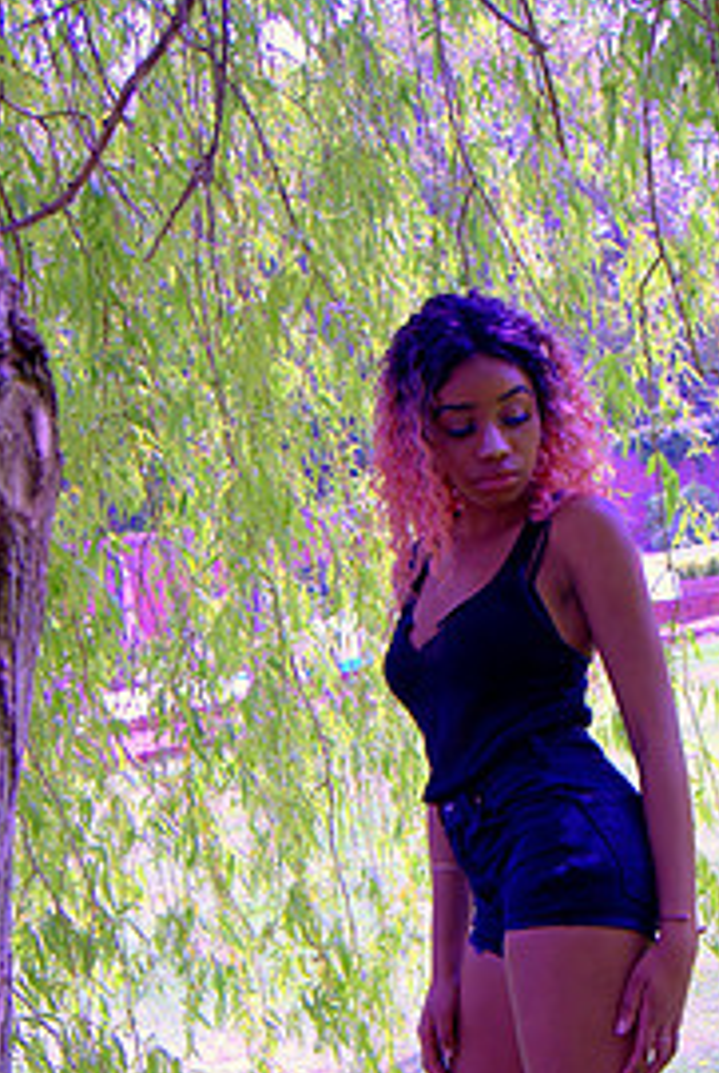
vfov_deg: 32.8
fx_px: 1790
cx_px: 586
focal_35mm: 60
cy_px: 775
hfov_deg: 22.4
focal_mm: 24
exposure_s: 1/160
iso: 100
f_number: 4.5
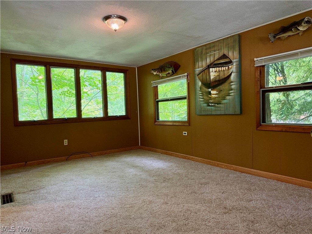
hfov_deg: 71.6
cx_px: 156
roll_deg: +1.2
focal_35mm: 24
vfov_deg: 56.8
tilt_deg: -2.8
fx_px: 216
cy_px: 117
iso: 320
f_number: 1.78
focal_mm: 6.76
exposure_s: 1/120
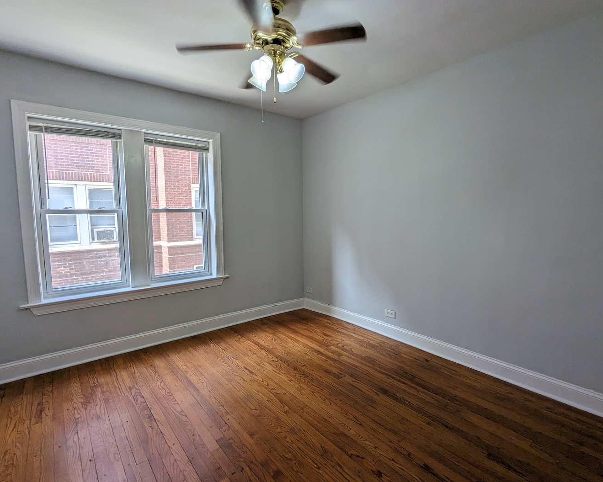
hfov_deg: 89.6
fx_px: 303
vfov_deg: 77.0
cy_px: 243
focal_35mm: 17
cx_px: 300
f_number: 2.2
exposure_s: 1/60
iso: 42
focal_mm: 2.35
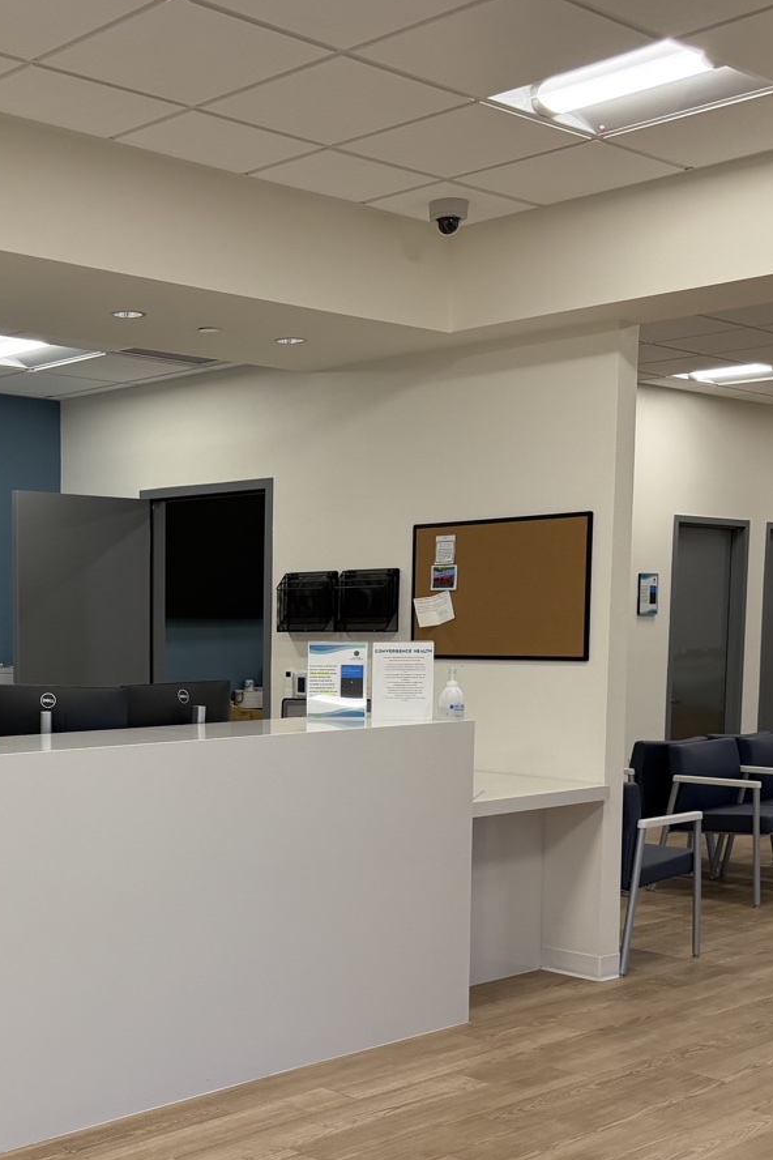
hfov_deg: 28.9
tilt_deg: -5.2
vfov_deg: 43.2
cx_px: 112
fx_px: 1449
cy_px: 745
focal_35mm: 45
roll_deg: +0.4
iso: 160
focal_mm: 6.76
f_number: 1.78
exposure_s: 1/218
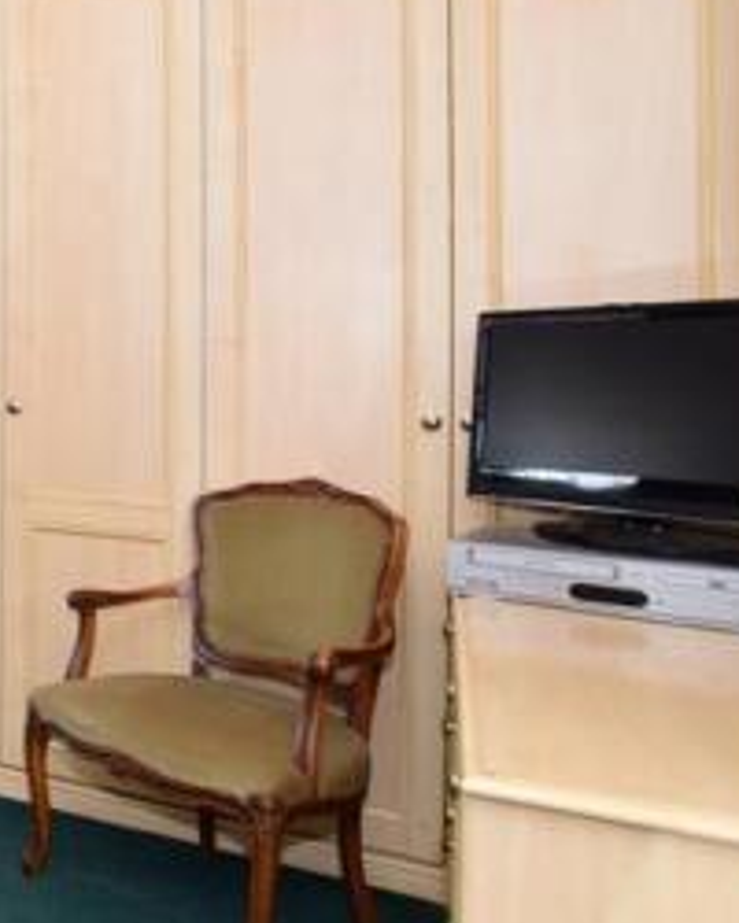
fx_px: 1012
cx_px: -421
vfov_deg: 48.6
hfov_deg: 26.3
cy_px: 342
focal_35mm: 37
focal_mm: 10
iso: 400
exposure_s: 1/20
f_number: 7.1
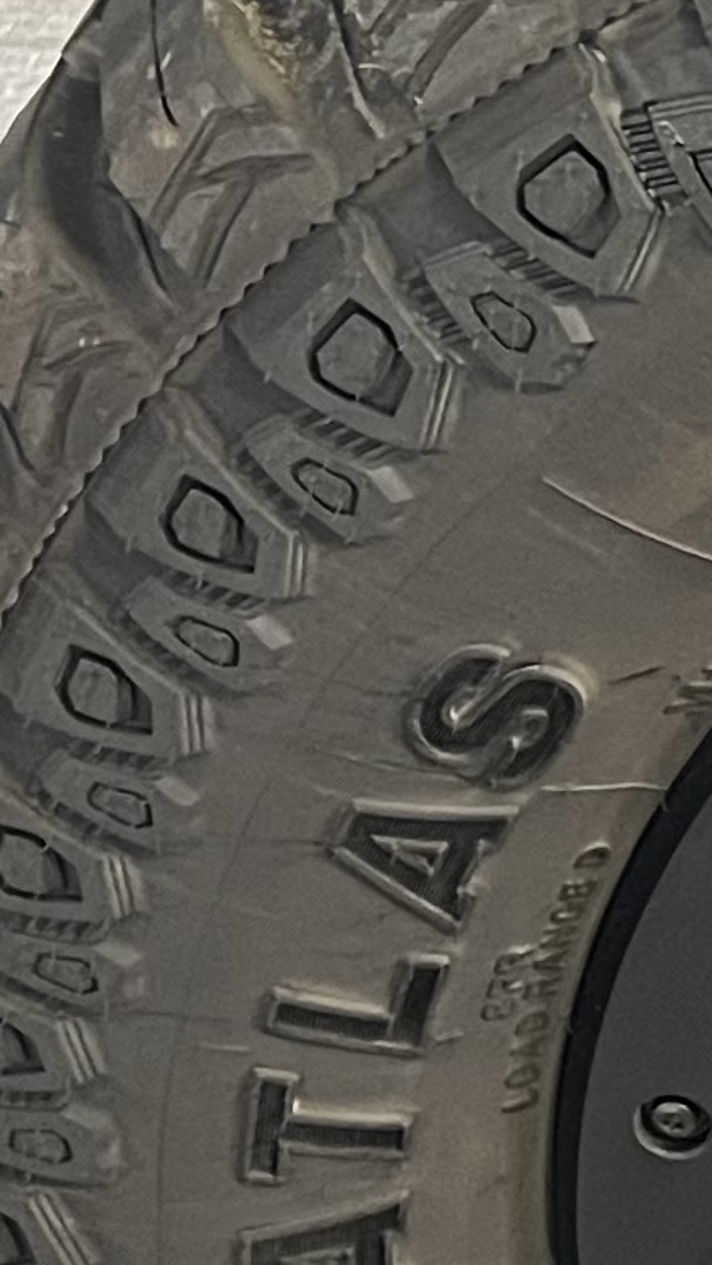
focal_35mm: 146
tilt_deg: -31.6
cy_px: 404
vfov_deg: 14.7
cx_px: 1655
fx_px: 4899
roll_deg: +2.4
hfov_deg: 7.8
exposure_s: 1/40
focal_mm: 5.7
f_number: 1.5
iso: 500
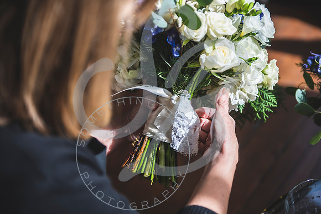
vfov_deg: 19.5
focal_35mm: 70
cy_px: 107
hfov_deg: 28.8
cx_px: 160
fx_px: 624
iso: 100
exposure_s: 1/800
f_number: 2.8
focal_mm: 70
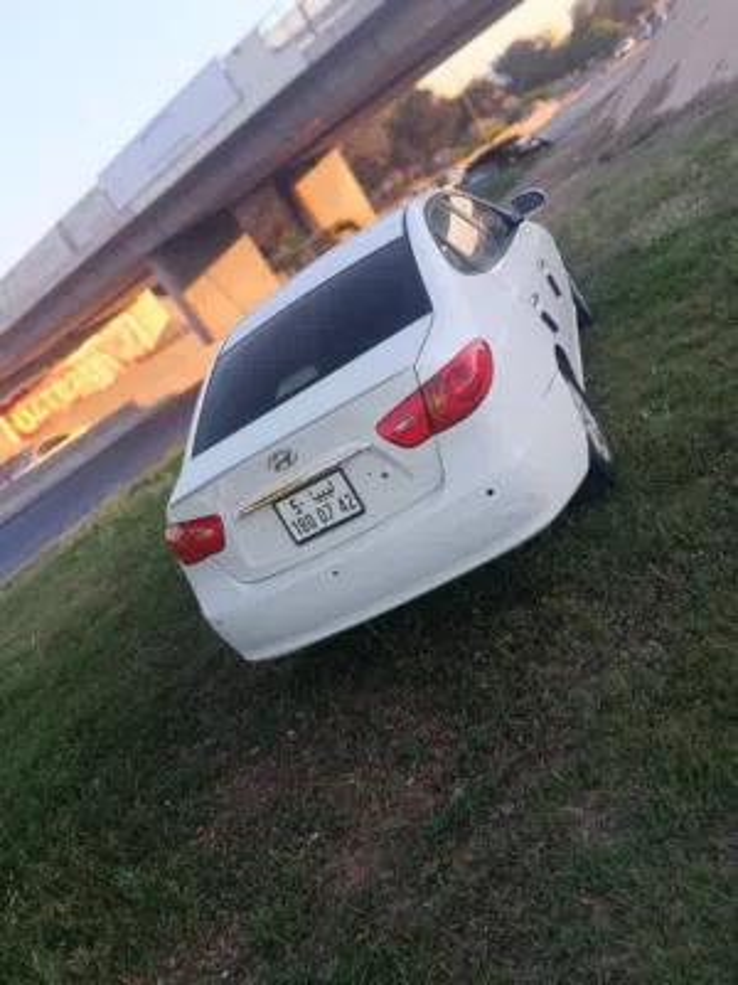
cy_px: 492
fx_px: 682
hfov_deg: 56.8
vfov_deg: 71.6
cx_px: 369
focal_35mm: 24
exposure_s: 1/100
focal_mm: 5.31
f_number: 1.7
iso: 74
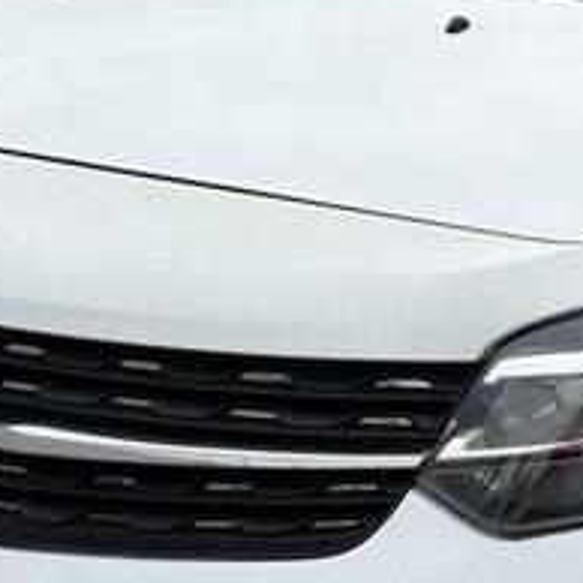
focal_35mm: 106
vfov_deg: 16.4
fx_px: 2020
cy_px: 298
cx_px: 652
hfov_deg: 15.9
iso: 50
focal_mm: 5.96
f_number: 1.6
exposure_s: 1/4608
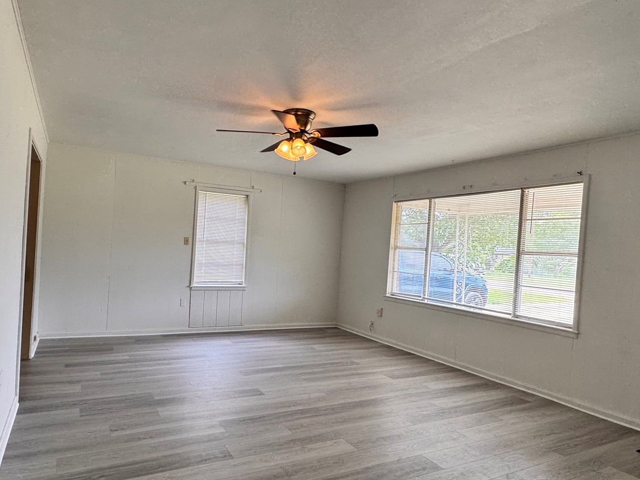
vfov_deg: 61.0
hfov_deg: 75.7
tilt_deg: -0.7
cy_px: 253
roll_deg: -3.9
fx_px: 407
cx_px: 263
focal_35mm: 22
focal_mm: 2.22
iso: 80
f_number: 2.2
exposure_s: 1/120
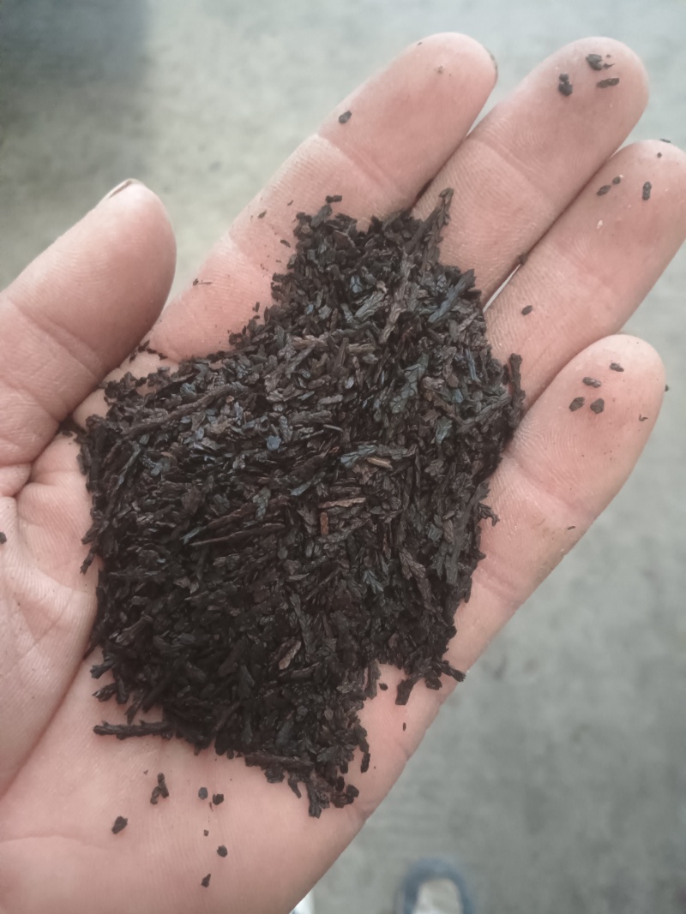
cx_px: 343
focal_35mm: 27
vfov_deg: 65.3
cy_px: 457
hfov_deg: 51.3
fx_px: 714
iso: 3735
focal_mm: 3.66
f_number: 2.2
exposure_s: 1/20
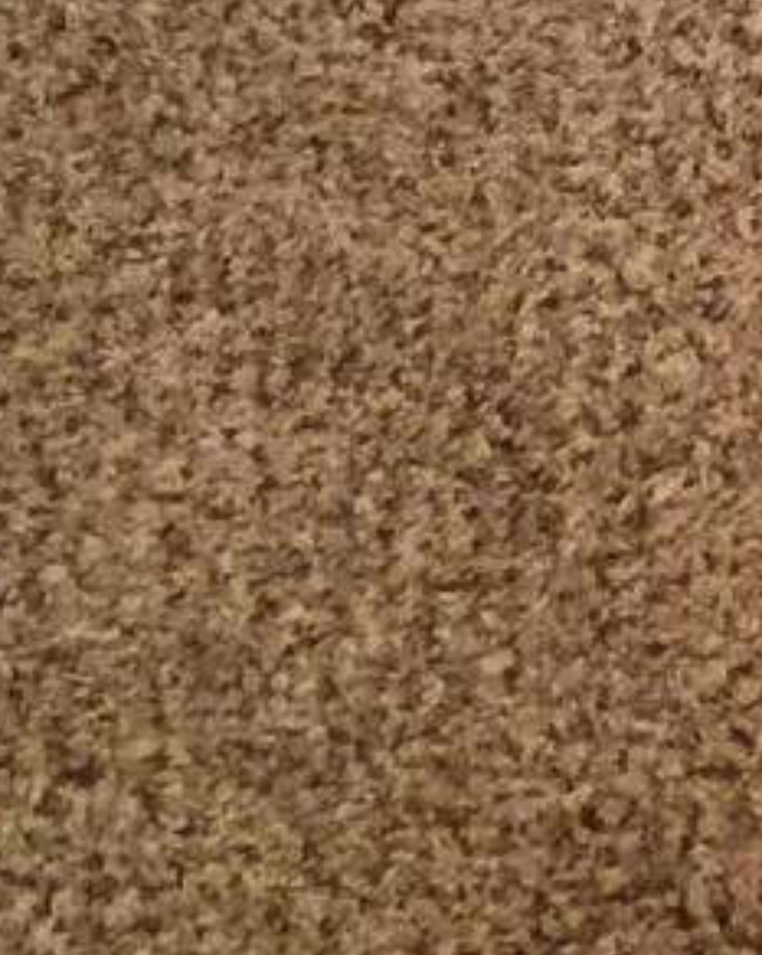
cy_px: -271
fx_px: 5478
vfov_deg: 9.8
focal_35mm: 194
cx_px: 1884
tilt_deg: -36.7
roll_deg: -16.1
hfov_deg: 7.4
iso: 100
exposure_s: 1/10
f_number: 2.2
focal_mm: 4.15
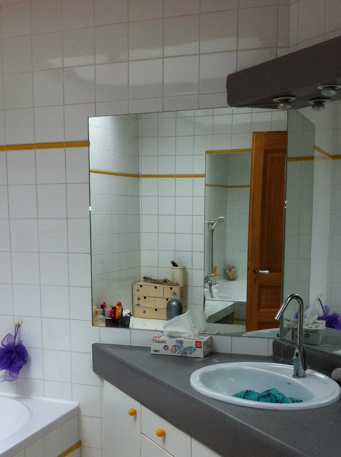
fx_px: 685
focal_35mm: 52
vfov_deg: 36.2
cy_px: 331
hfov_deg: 27.9
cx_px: 127
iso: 80
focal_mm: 3.85
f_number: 2.8
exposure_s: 1/173
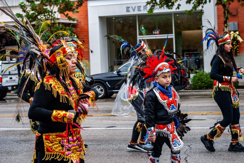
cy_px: 82
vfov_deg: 18.2
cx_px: 122
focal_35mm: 75
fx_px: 509
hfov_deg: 27.0
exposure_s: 1/100
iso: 320
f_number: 5.6
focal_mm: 50
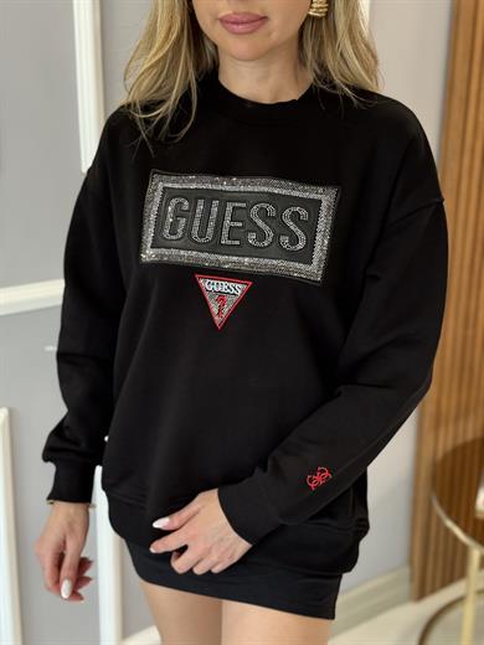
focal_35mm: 48
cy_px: 322
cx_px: 242
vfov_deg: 39.7
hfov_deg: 30.3
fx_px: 895
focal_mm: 6.76
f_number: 1.78
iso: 250
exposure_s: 1/60
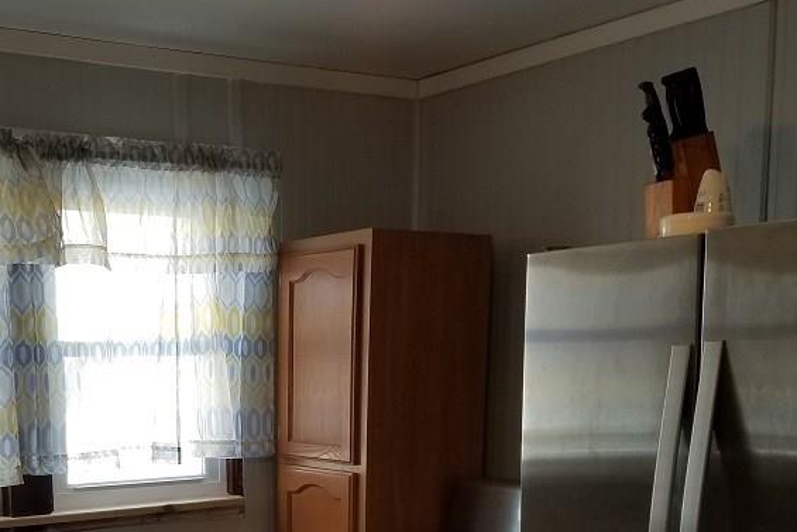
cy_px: 464
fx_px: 1085
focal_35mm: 49
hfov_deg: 39.5
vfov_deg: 26.7
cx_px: 226
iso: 50
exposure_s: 1/60
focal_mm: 4.2
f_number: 1.7
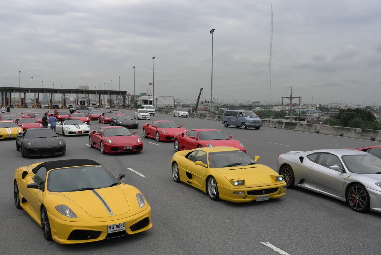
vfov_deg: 36.0
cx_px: 181
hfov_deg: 51.8
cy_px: 122
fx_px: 392
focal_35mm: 37
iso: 200
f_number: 6.3
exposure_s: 1/1250
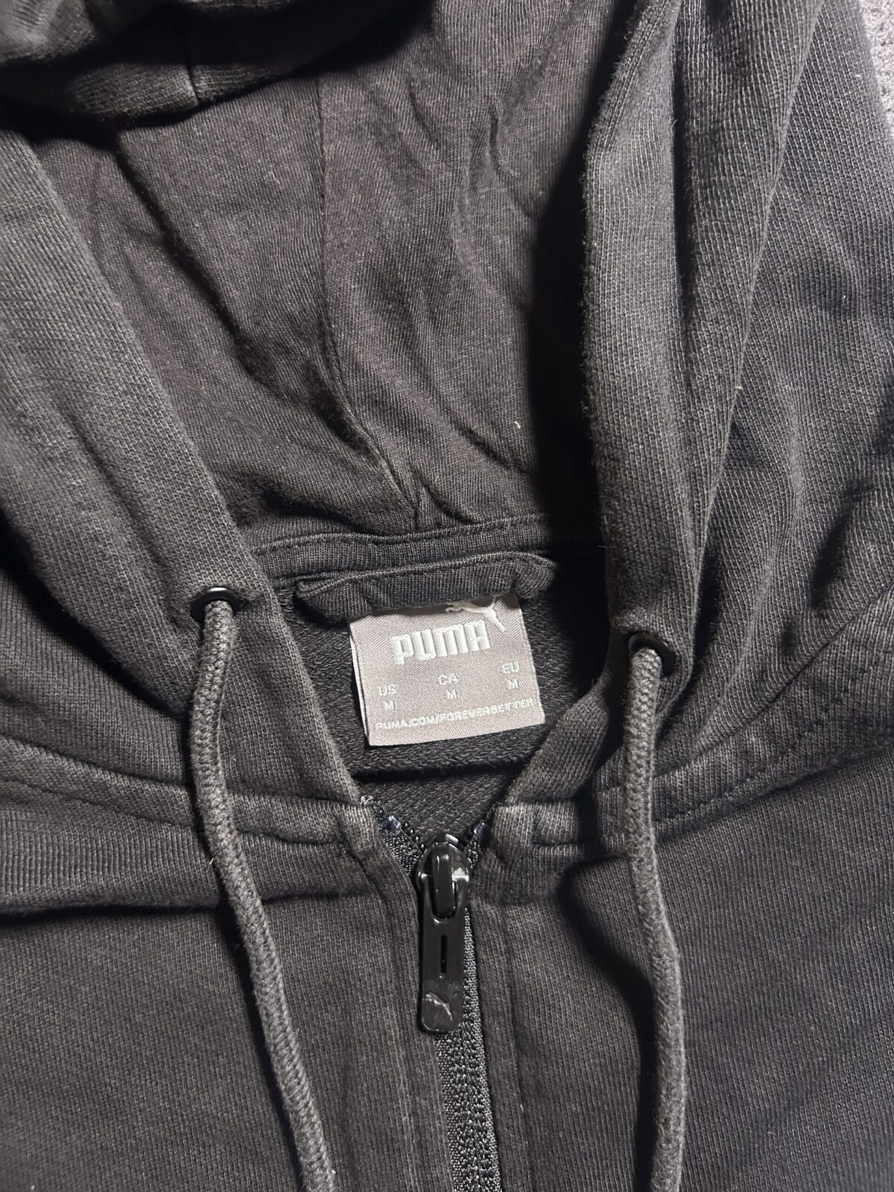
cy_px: 596
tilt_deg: -54.1
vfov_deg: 67.3
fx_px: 895
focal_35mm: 26
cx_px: 447
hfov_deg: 53.1
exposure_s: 1/33
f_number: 1.5
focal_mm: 5.7
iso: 400
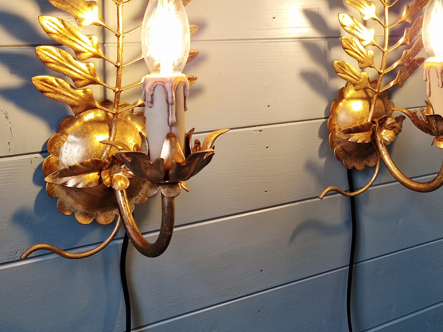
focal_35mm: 50
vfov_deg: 27.8
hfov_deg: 38.1
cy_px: 18
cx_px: 261
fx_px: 640
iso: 80
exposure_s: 1/100
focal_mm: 5.4
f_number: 1.8
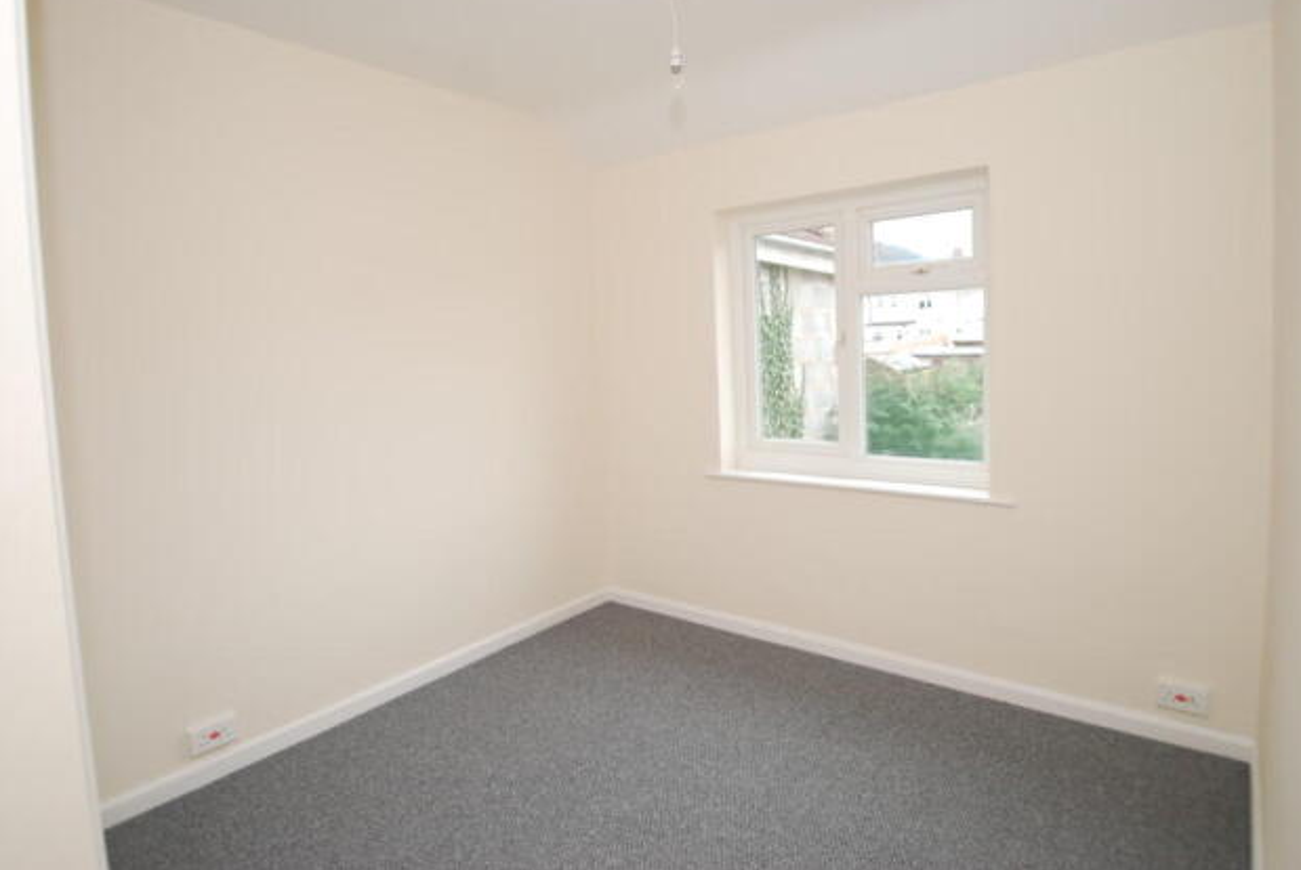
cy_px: 413
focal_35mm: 19
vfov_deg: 64.6
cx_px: 634
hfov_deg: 86.8
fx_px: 687
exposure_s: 1/80
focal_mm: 12
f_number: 4.5
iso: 200
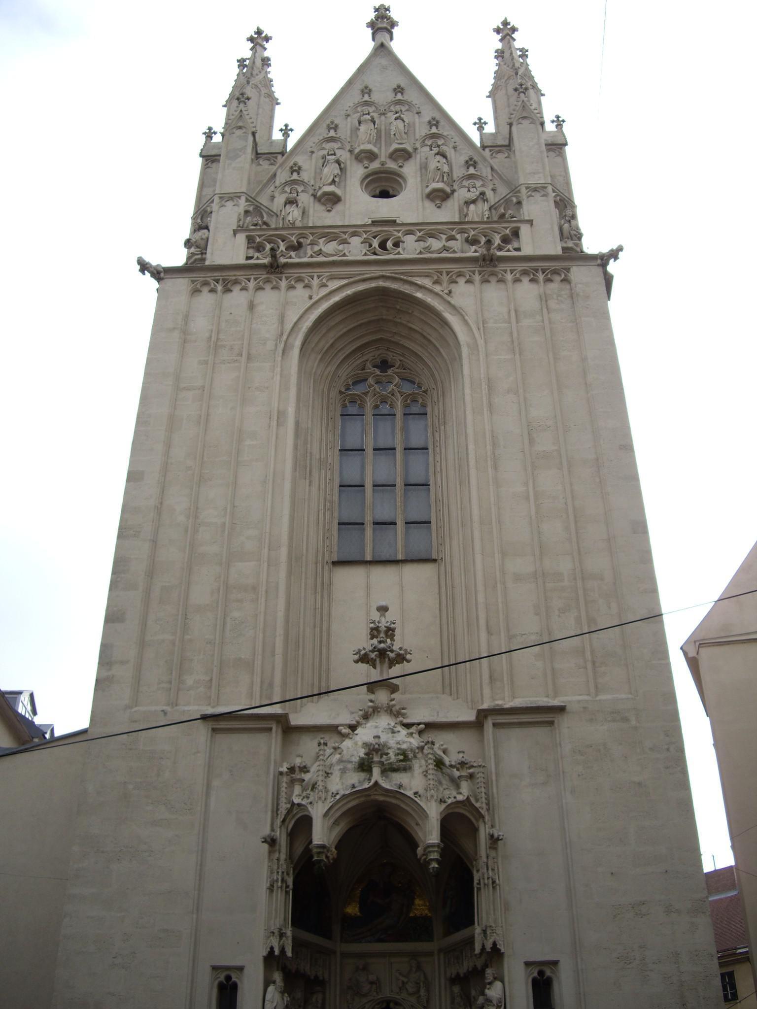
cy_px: 504
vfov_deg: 49.0
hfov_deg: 37.7
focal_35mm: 38
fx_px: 1108
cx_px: 378
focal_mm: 7.9
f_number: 2.8
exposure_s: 1/320
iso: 64
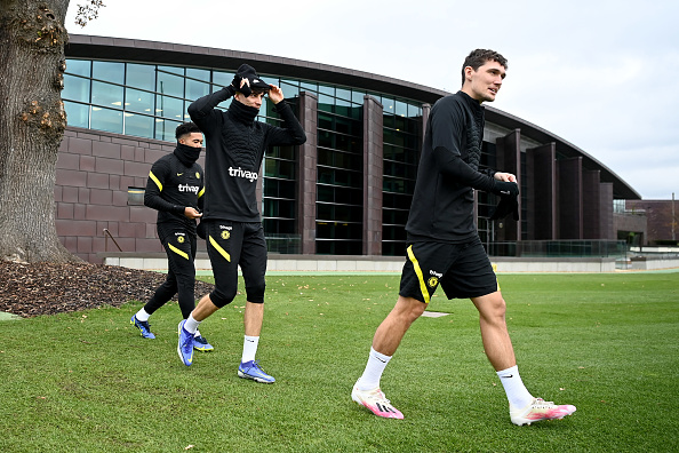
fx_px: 566
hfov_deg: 61.9
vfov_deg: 43.6
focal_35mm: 30
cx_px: 340
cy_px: 226
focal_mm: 30
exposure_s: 1/500
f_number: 4.5
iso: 400
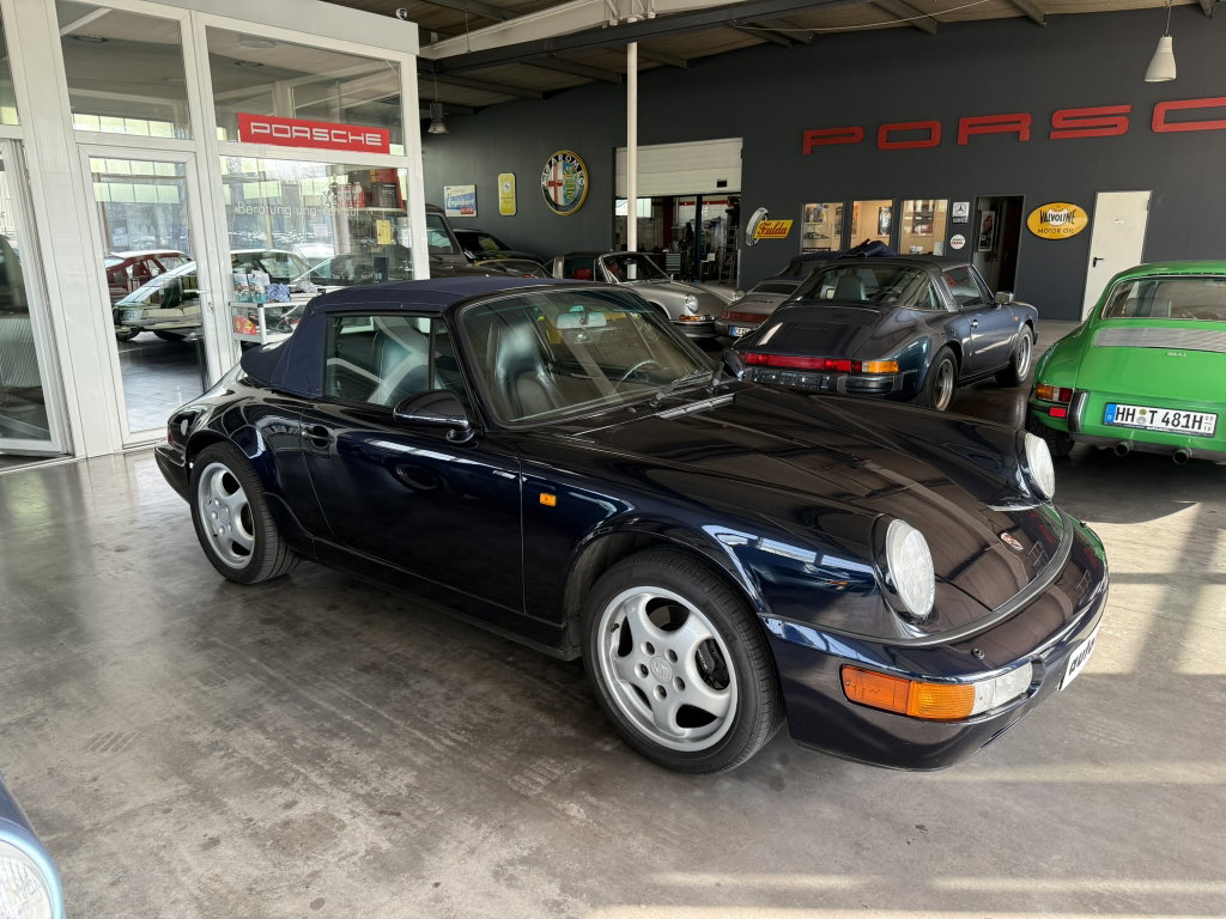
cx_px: 613
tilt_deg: -13.7
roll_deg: +0.2
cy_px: 460
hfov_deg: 71.6
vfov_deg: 56.8
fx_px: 850
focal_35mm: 24
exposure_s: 1/241
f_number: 1.78
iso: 160
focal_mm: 6.76
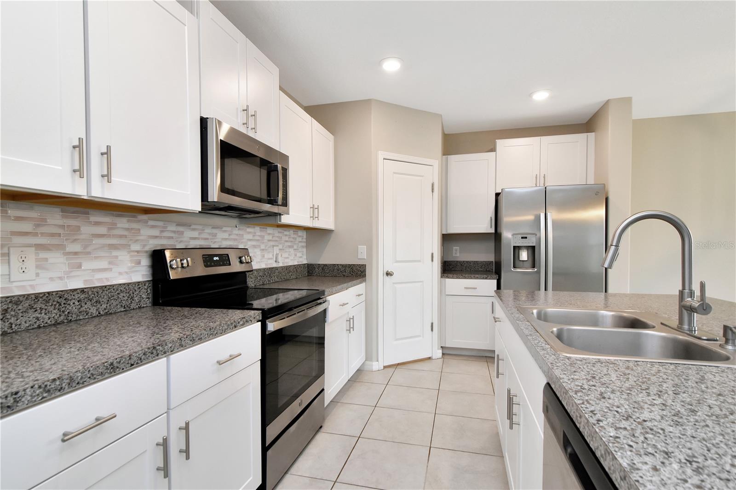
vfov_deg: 72.0
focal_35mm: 16
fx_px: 337
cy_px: 245
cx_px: 368
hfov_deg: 95.0
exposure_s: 1/40
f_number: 8
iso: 800
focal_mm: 11
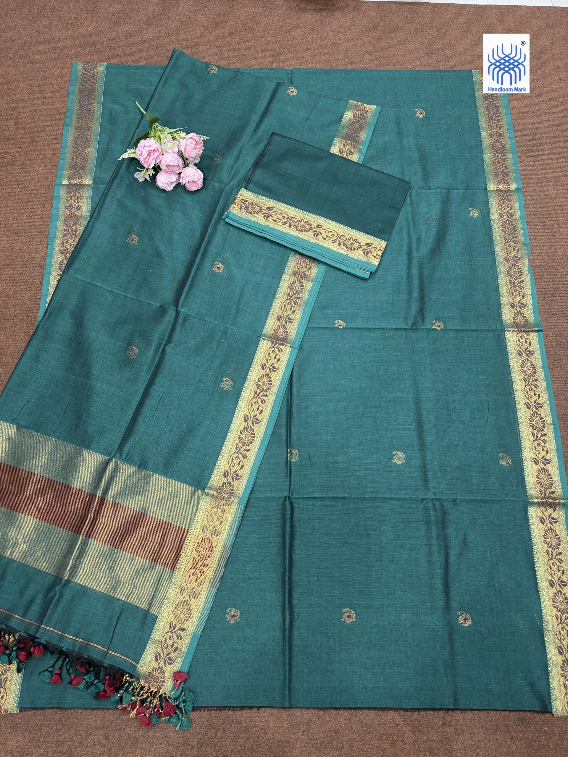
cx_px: 284
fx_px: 569
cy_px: 378
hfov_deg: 53.1
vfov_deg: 67.3
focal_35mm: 26
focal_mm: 5.96
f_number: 1.6
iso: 64
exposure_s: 1/50
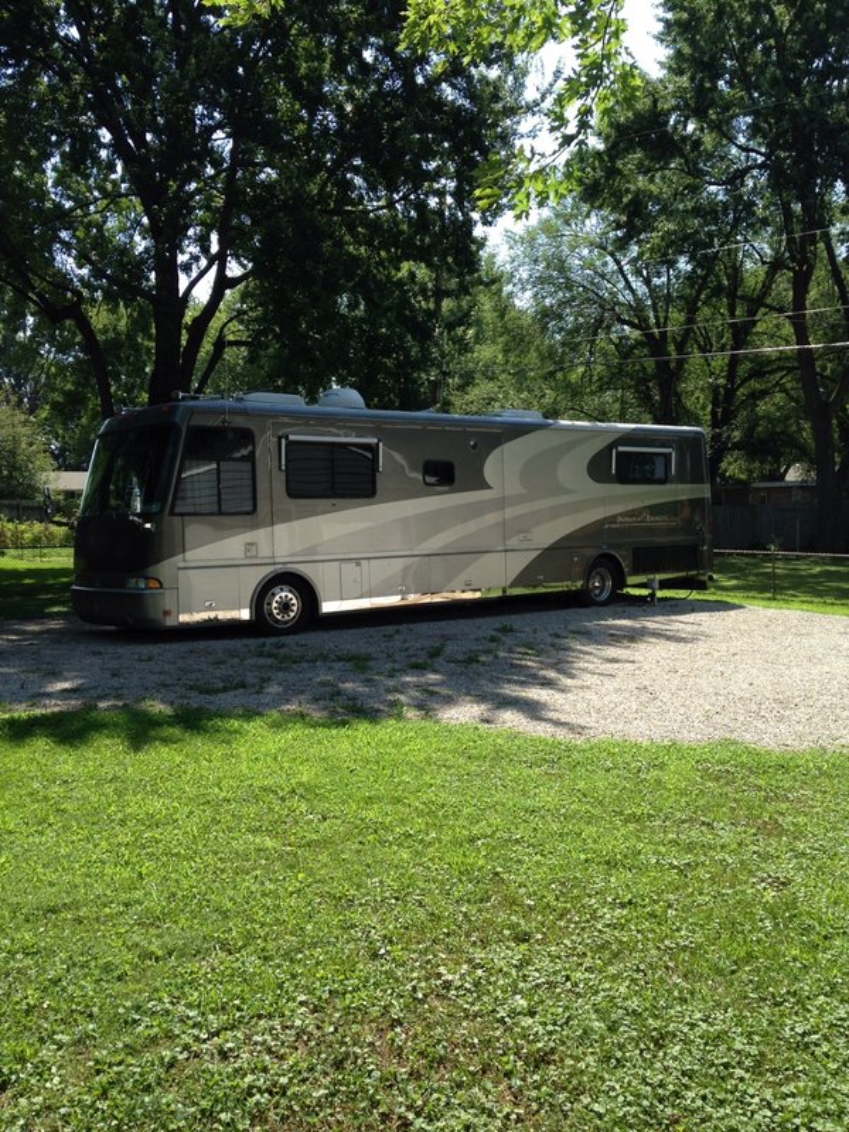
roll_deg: +1.4
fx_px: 1079
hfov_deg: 42.9
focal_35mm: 33
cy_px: 566
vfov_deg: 55.4
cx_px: 424
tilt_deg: -2.7
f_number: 2.4
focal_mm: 4.12
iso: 50
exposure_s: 1/678
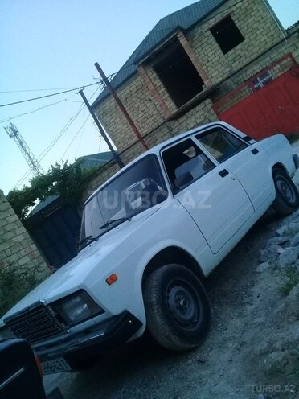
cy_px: 200
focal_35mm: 31
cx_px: 150
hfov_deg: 45.4
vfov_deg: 58.4
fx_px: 357
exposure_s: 1/33
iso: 200
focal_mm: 3.3
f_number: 2.2
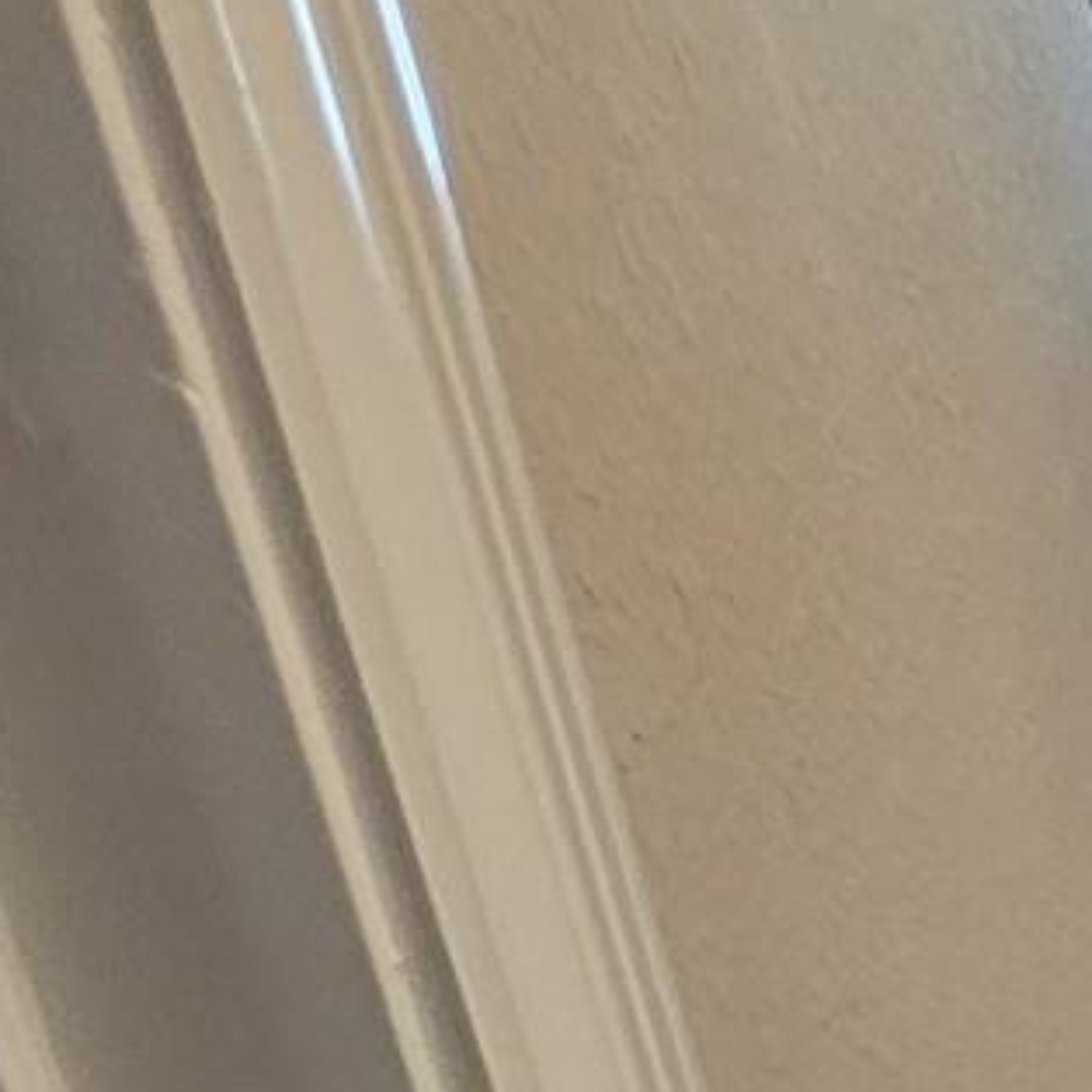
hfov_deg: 12.8
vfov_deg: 22.3
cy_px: 1040
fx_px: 2677
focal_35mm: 75
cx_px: 2987
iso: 64
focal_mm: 1.74
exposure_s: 1/60
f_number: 2.2
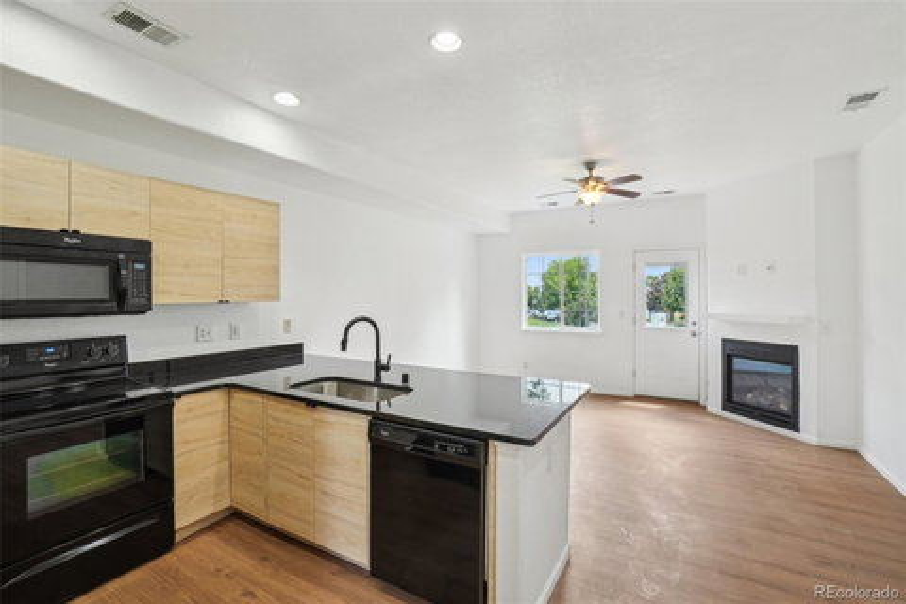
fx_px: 377
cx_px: 453
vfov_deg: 77.3
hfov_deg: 100.4
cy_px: 302
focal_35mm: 15
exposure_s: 1/30
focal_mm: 10
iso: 400
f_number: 8
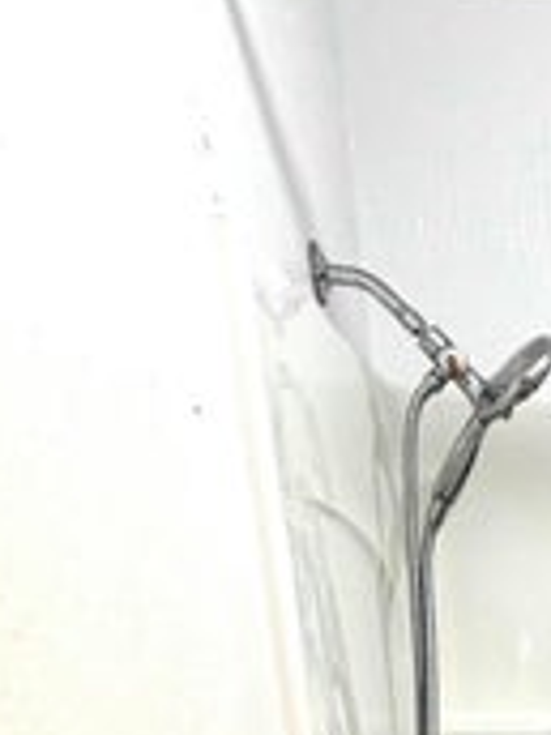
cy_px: 970
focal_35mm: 52
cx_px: 901
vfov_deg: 29.3
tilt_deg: -18.8
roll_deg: -2.8
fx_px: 1104
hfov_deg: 21.6
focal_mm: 2.22
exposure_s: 1/60
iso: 200
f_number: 2.2
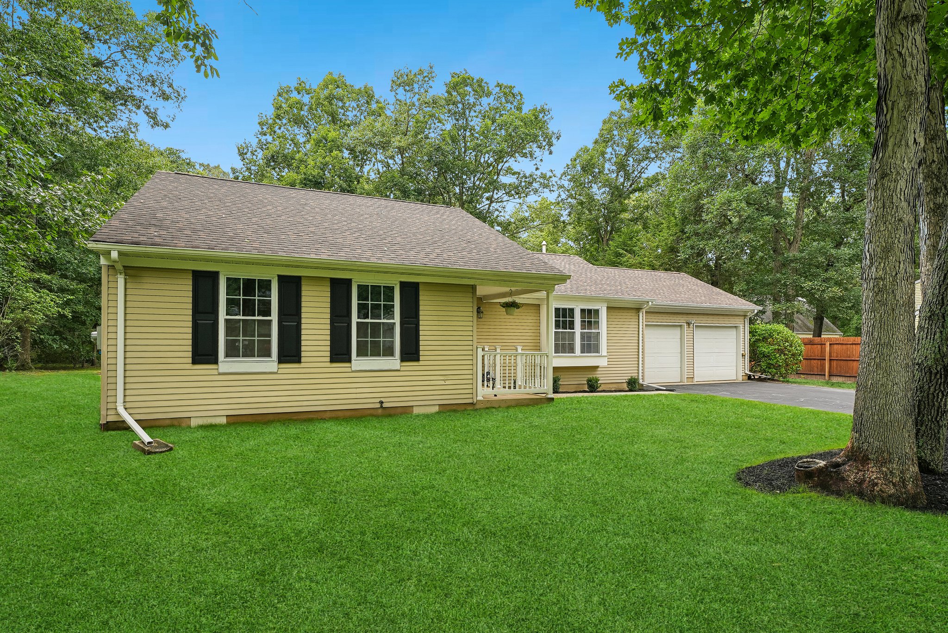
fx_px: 474
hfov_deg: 90.0
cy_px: 316
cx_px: 474
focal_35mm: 18
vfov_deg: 67.4
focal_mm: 18
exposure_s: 1/30
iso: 200
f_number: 7.1
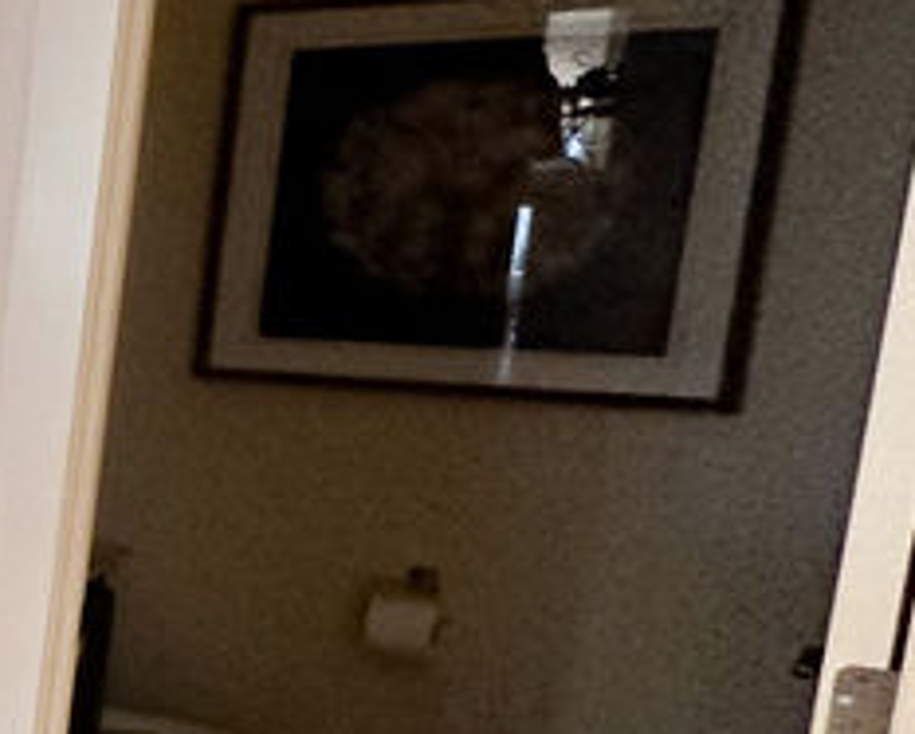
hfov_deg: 17.4
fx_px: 1627
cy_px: 436
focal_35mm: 60
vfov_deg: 25.4
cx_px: -1060
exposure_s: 1/60
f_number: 2.2
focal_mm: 2.22
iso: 250
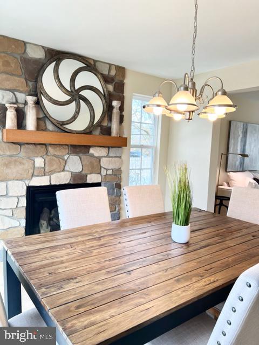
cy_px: 172
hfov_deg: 53.1
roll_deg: -2.3
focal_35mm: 26
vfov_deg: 67.3
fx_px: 259
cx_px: 130
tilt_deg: -5.2
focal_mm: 5.7
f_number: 1.5
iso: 50
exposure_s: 1/153
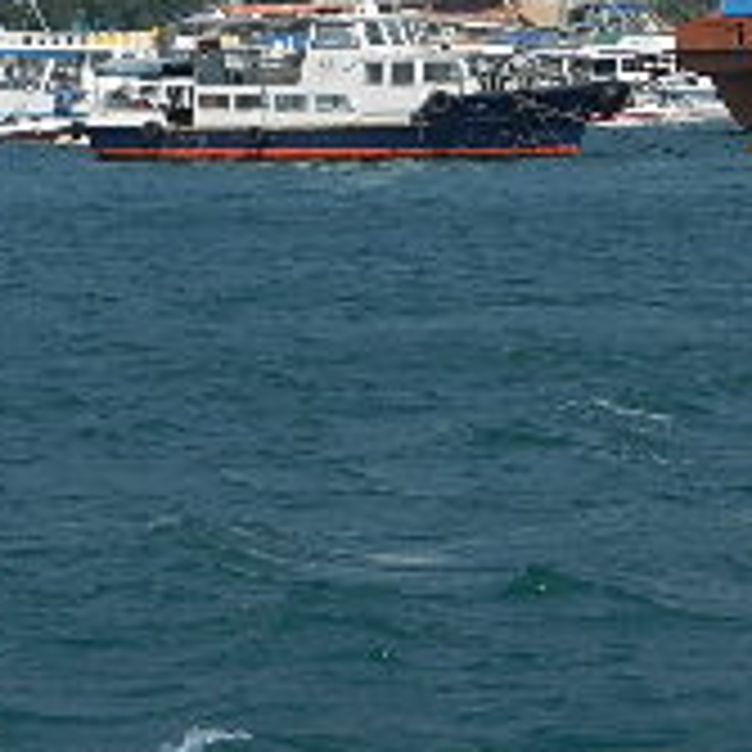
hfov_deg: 7.5
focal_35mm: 231
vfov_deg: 7.5
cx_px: 725
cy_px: -297
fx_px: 5678
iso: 160
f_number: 4.6
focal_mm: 12.3
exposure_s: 1/1600
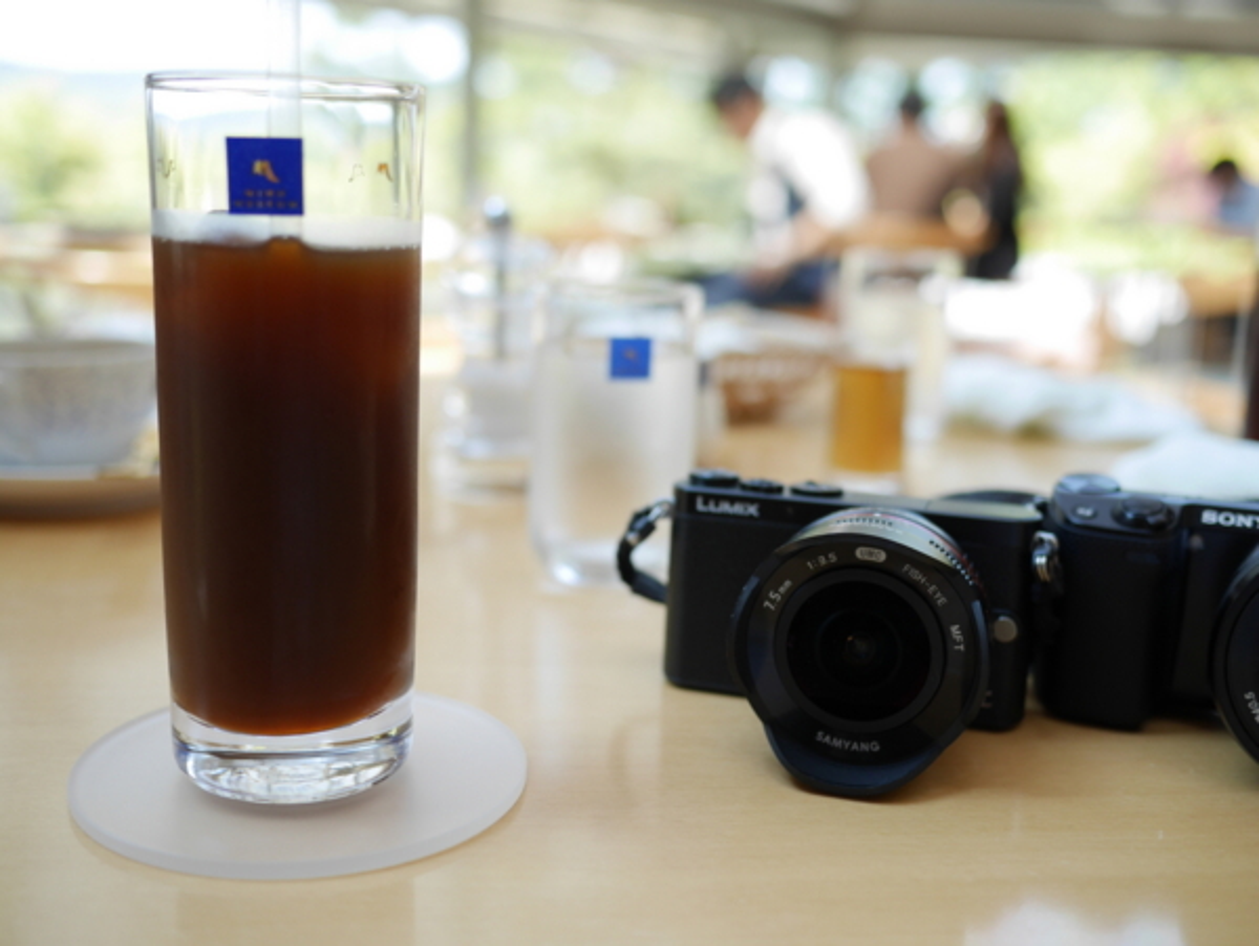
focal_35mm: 40
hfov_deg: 46.8
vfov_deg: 36.0
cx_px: 630
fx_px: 1456
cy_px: 473
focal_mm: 20
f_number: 2
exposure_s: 1/320
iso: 200
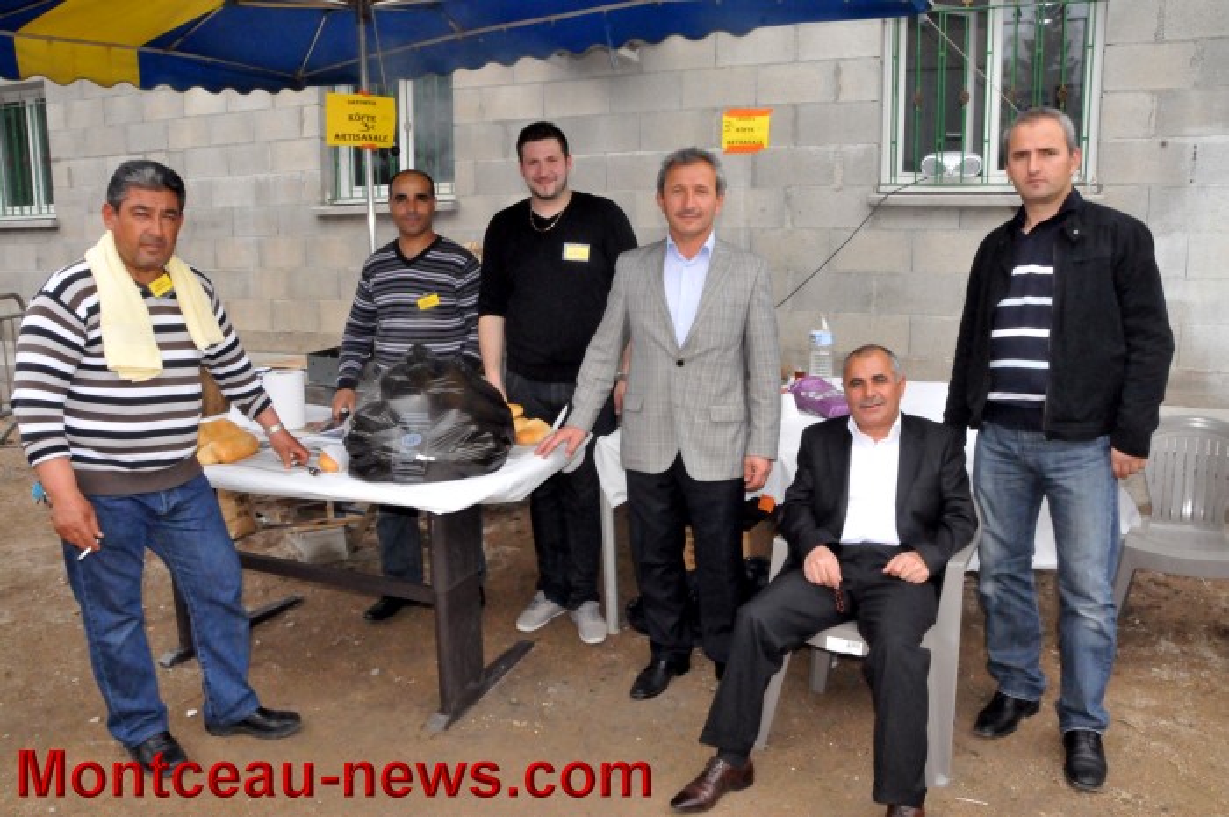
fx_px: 921
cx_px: 614
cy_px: 408
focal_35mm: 27
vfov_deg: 47.8
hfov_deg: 67.4
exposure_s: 1/250
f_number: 22
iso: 3200
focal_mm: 18
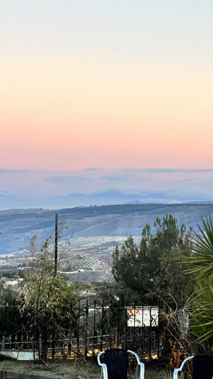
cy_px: 121
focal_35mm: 115
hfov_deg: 10.5
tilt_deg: +4.9
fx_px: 1155
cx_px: 157
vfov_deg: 18.6
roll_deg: -0.8
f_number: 2.8
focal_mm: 9
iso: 80
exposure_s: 1/100
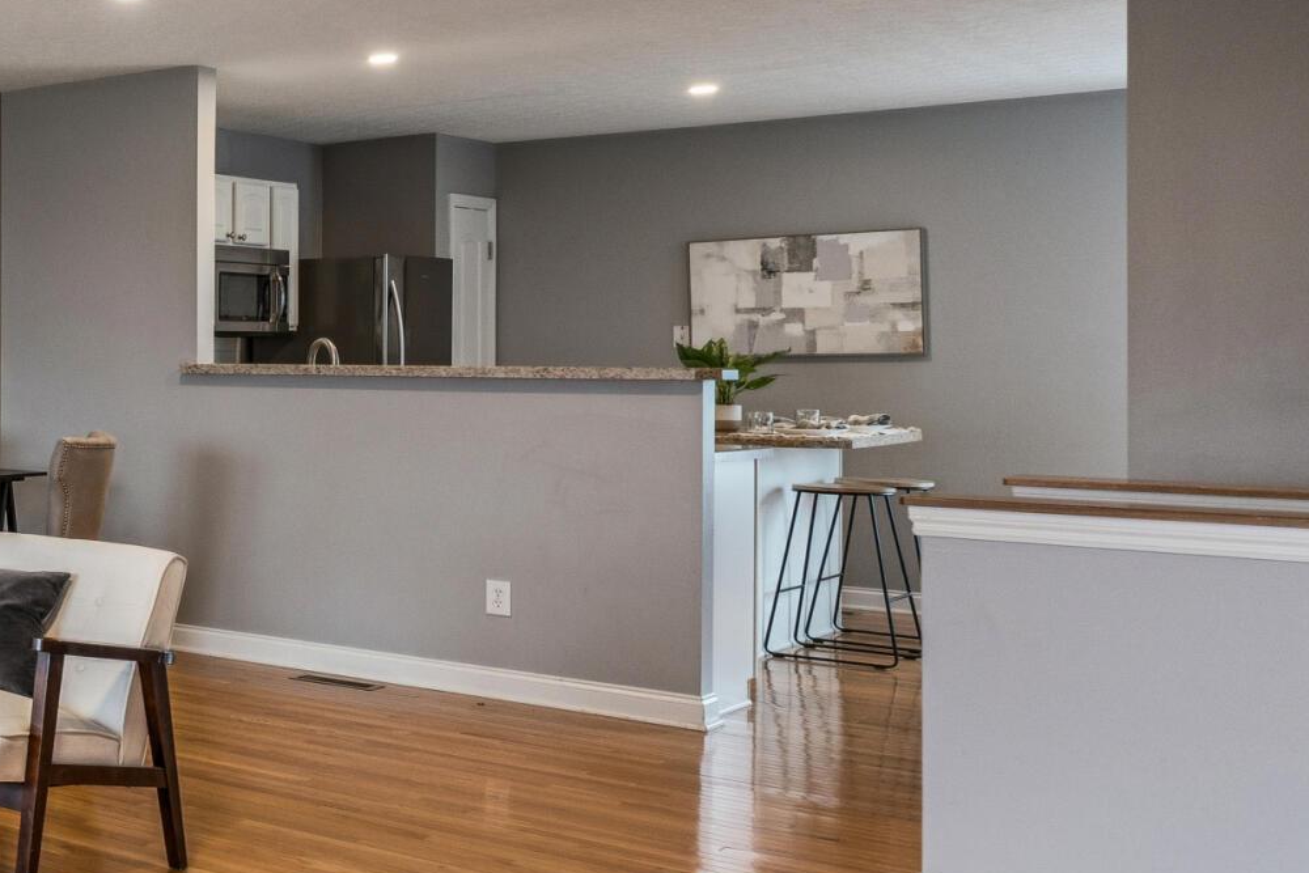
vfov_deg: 30.2
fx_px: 1615
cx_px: -634
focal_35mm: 44
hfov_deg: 28.8
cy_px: 399
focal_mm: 14.8
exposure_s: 1/15
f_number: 2.8
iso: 800
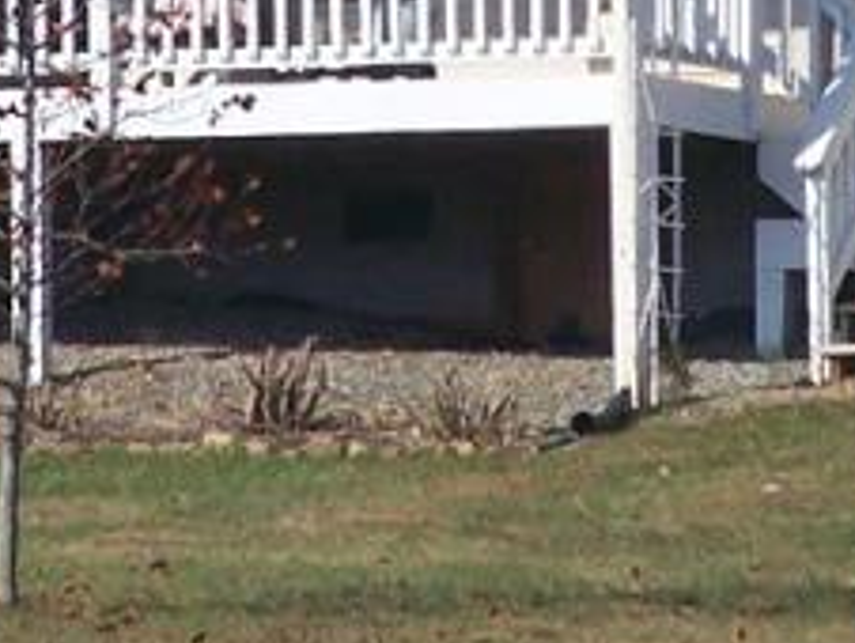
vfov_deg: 1.2
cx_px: 488
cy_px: -401
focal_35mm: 1234
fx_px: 30512
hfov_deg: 1.6
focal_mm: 36.2
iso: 80
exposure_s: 1/800
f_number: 4.5
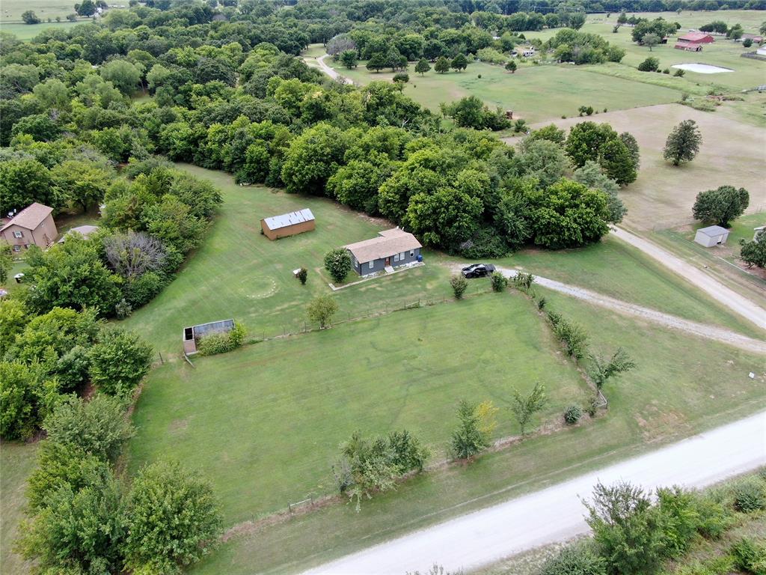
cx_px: 383
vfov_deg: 56.8
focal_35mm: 24
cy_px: 288
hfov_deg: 71.6
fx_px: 531
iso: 110
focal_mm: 4.39
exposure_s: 1/320
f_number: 2.8
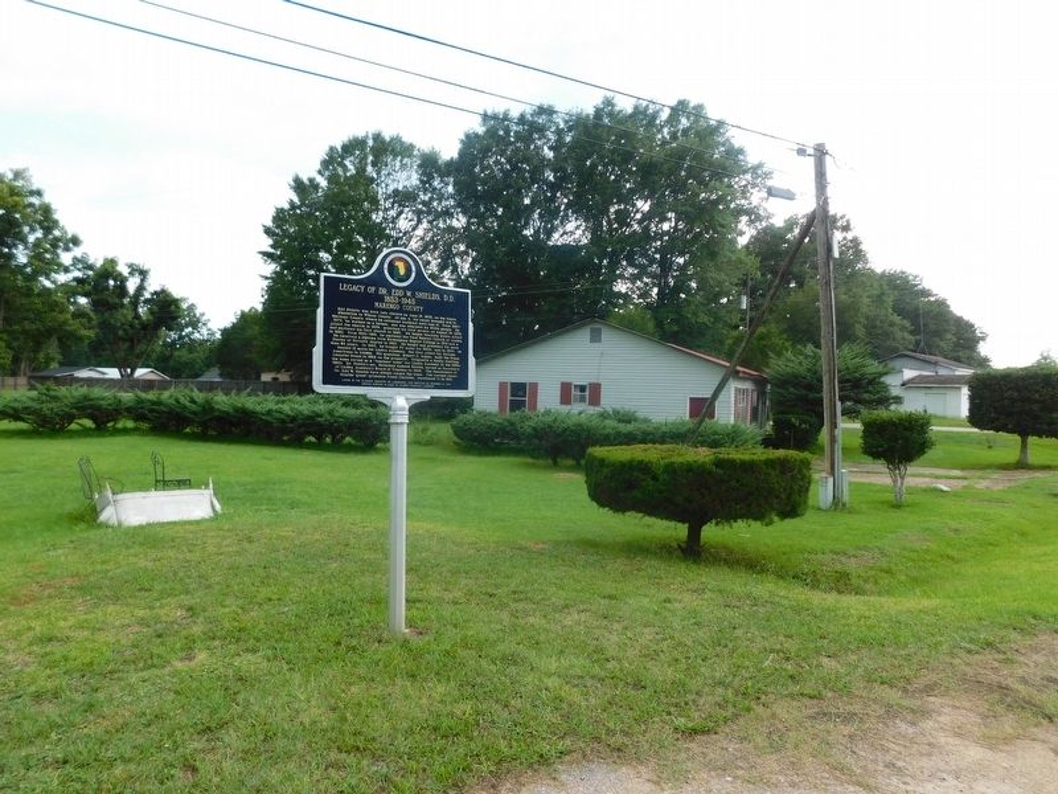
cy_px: 397
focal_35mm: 23
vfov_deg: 58.9
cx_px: 529
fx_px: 703
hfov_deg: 73.9
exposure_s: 1/320
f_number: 3
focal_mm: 4
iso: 125
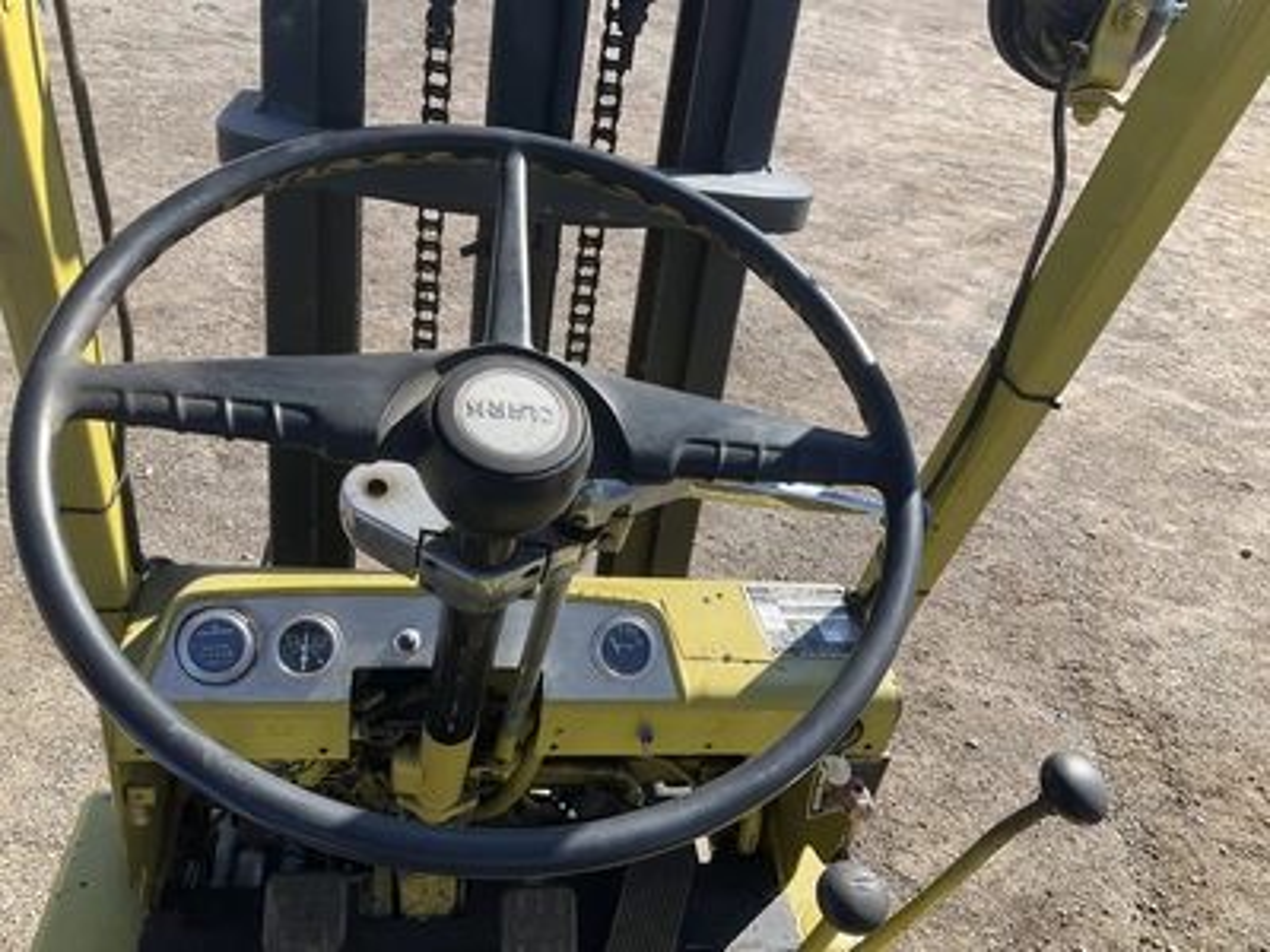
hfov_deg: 61.7
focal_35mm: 29
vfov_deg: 48.2
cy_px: 476
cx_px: 635
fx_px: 1064
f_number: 1.8
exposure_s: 1/739
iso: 25
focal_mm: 3
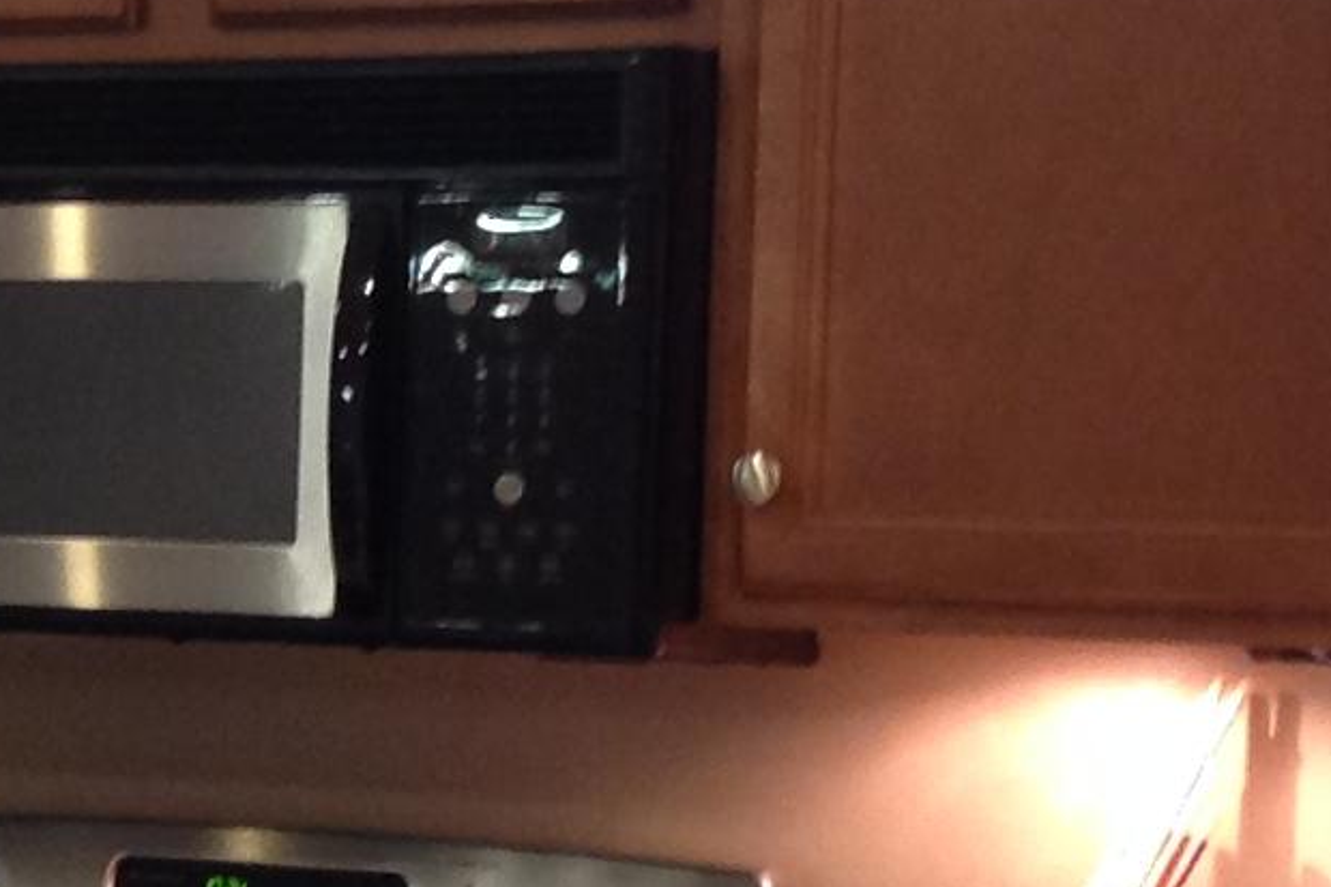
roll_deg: -0.5
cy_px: 707
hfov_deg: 13.0
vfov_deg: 9.0
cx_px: -406
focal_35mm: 152
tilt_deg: -3.5
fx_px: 5618
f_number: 2.4
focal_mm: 4.28
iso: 125
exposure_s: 1/15
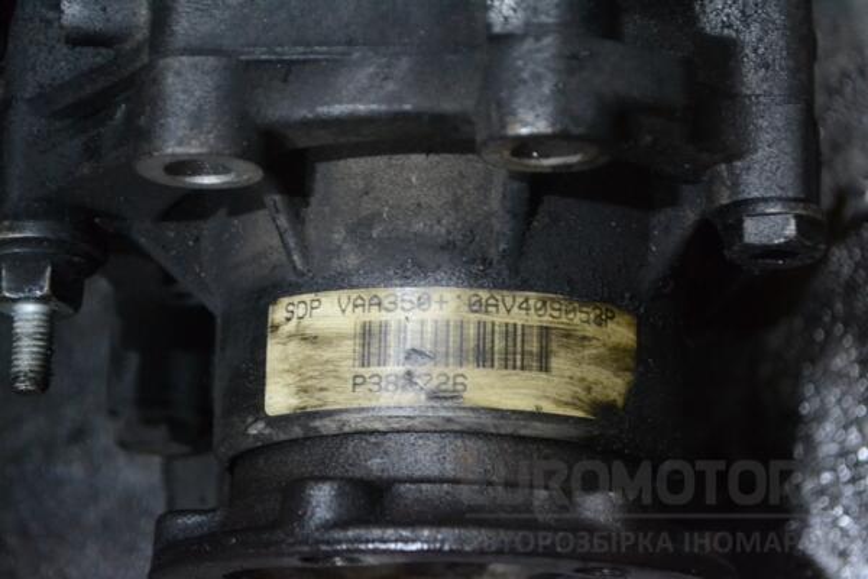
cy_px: 290
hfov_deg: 24.6
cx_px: 434
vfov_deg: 16.6
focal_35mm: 82
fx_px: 1989
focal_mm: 55
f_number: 5.6
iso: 3200
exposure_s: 1/25
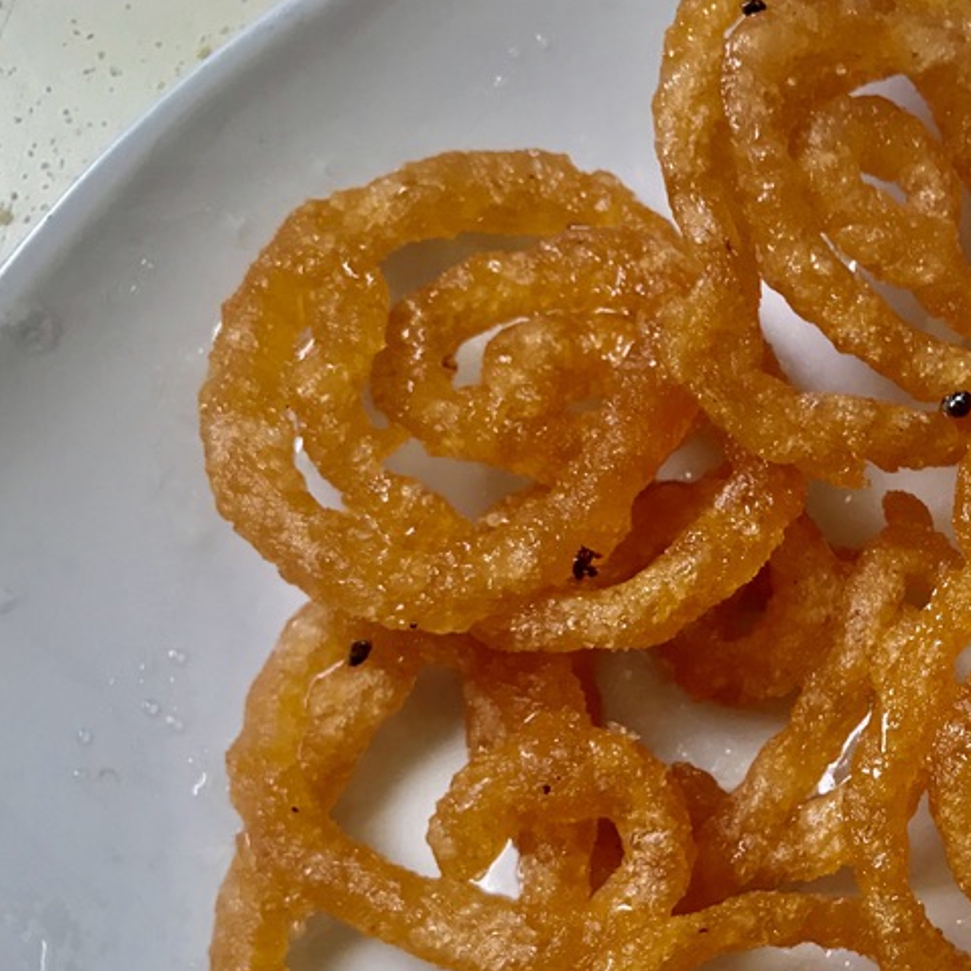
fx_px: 1682
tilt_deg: -78.7
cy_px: 717
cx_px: 811
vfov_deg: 31.7
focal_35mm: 53
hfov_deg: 31.2
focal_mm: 3.99
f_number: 1.8
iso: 40
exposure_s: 1/24
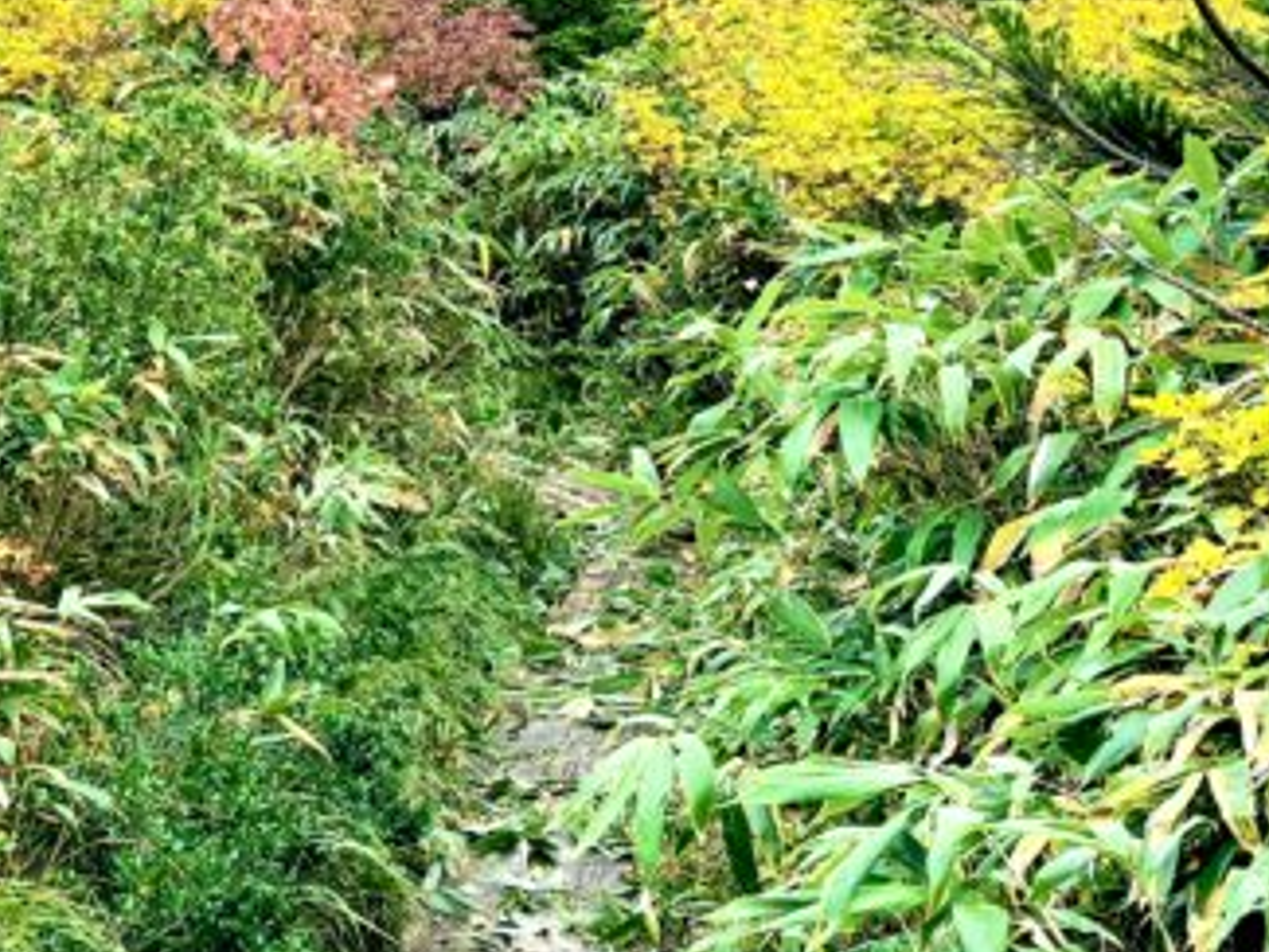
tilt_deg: +7.0
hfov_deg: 23.3
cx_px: 184
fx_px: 3007
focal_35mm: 82
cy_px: 90
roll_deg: +1.7
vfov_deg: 17.7
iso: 50
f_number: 1.6
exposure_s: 1/2985
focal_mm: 5.96
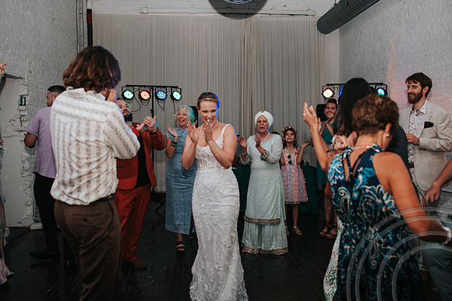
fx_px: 439
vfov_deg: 37.8
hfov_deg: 54.5
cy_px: 150
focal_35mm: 35
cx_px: 226
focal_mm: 35
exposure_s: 1/200
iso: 1000
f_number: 2.8
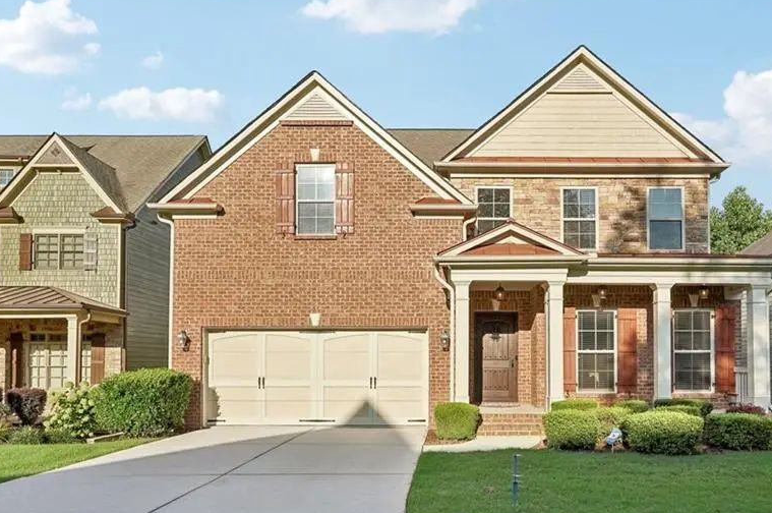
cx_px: 477
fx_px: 578
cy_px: 332
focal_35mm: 27
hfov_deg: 66.5
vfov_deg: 47.2
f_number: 8
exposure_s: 1/1000
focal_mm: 20
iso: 400
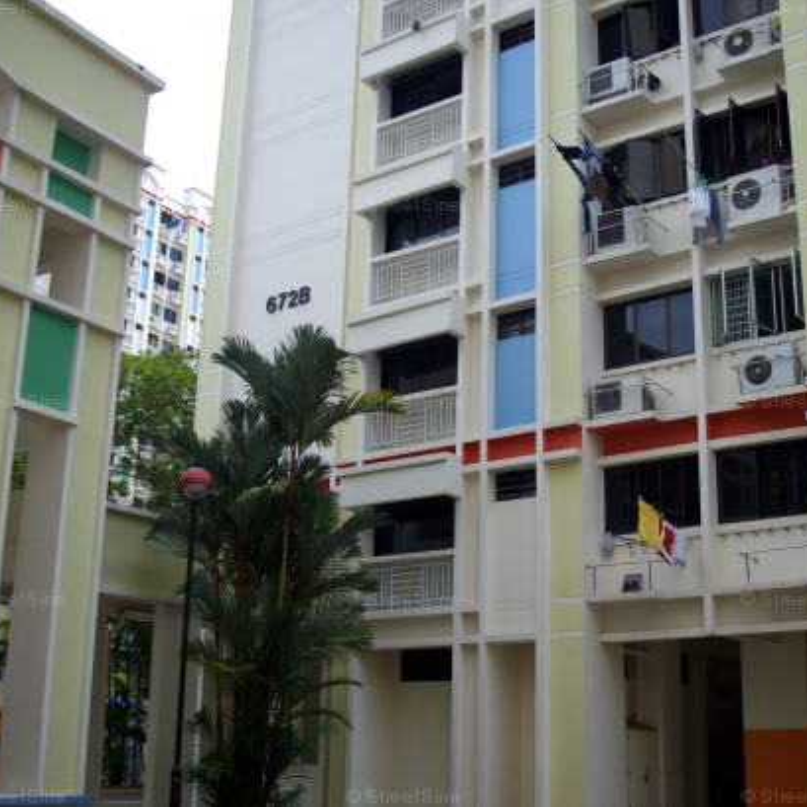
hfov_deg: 38.2
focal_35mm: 44
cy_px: 404
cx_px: 493
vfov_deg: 38.3
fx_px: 1161
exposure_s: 1/125
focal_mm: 6.2
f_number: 5.6
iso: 80
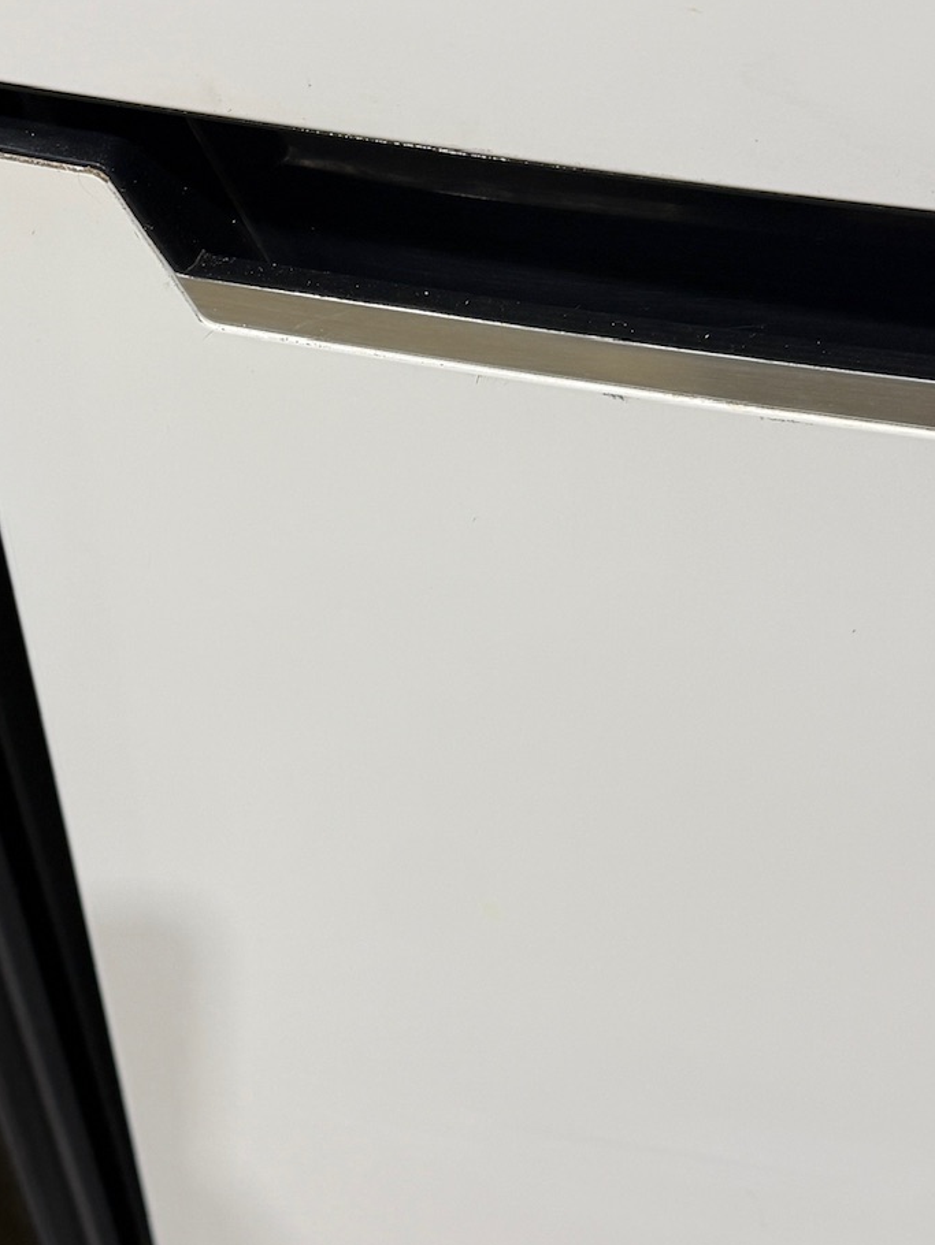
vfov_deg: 35.5
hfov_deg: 27.0
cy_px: 553
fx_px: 1944
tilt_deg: -41.4
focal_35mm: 54
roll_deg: +3.3
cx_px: 411
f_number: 1.78
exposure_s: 1/50
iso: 125
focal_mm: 6.76
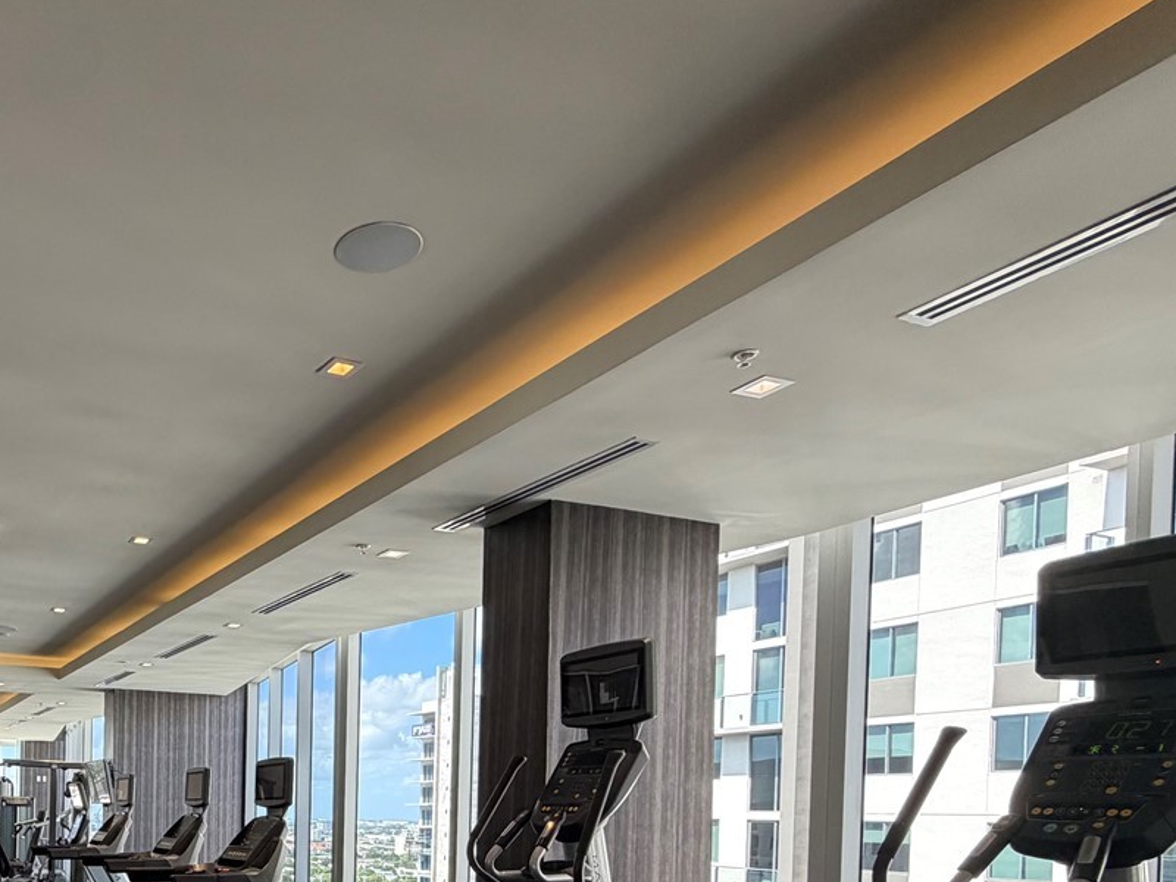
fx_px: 951
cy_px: 826
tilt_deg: -1.0
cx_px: 135
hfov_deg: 55.7
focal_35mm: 28
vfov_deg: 44.3
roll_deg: -0.8
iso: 160
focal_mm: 2.22
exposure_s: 1/120
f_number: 2.2
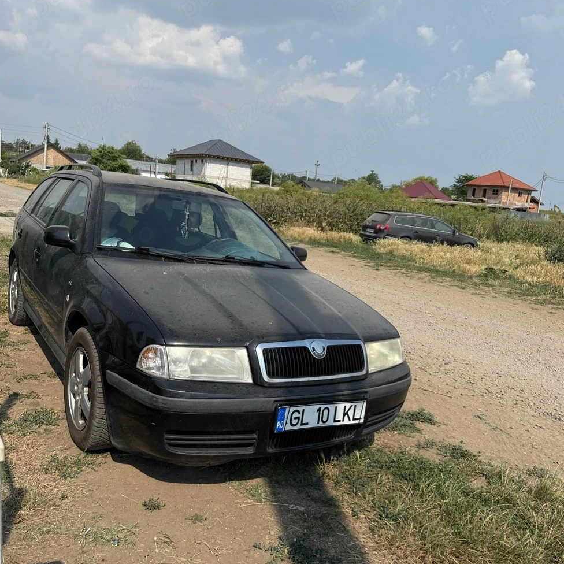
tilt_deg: -9.6
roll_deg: -5.9
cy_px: 295
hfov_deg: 55.6
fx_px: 535
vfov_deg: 55.6
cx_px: 280
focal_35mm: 29
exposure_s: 1/7353
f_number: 1.78
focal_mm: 6.76
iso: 80
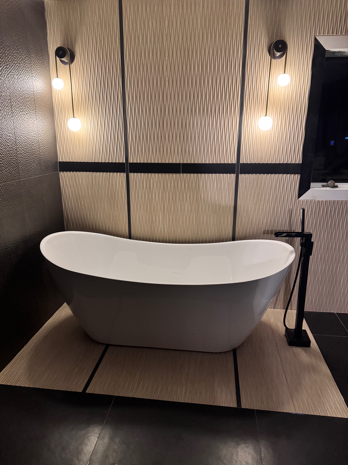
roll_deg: +0.2
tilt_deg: -17.7
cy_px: 232
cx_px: 174
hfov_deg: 56.8
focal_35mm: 24
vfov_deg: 71.6
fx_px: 322
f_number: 1.78
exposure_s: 1/40
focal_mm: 6.76
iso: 800
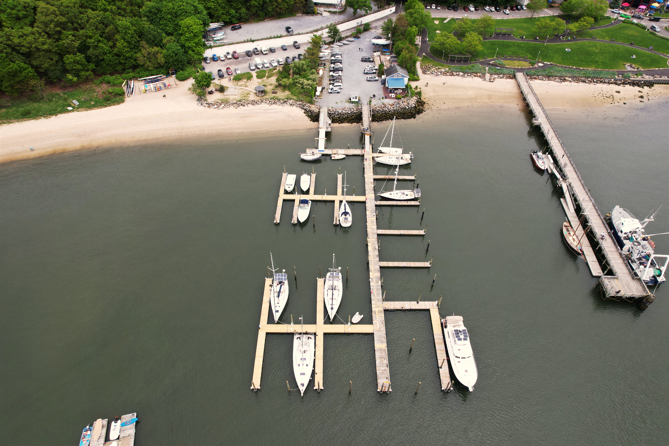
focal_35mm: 22
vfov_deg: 57.2
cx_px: 334
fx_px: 409
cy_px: 223
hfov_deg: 78.6
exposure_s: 1/1500
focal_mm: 8.4
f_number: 2.8
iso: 140
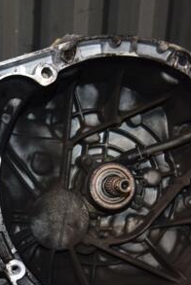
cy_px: 185
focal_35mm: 92
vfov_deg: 22.0
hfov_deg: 14.9
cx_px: 85
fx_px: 730
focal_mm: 30
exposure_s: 1/60
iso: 800
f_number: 5
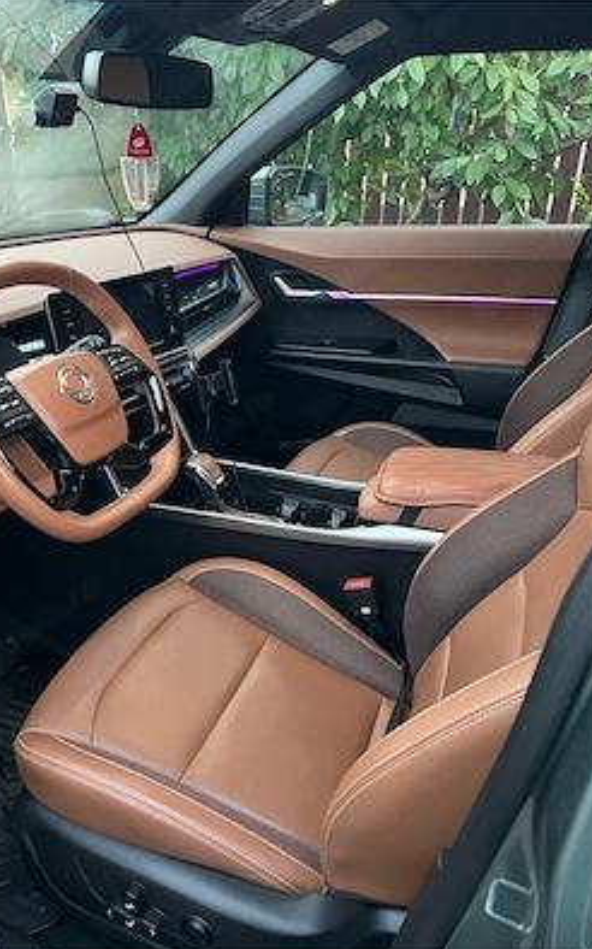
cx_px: 255
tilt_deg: -26.9
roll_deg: +0.2
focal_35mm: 28
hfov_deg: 44.4
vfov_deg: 66.5
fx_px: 723
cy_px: 479
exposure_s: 1/36
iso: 640
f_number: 1.5
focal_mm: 5.7
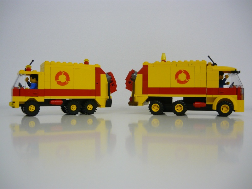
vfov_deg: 42.9
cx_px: 126
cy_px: 94
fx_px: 240
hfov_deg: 55.4
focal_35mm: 33
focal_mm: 5.5
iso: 160
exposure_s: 1/30
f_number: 2.8
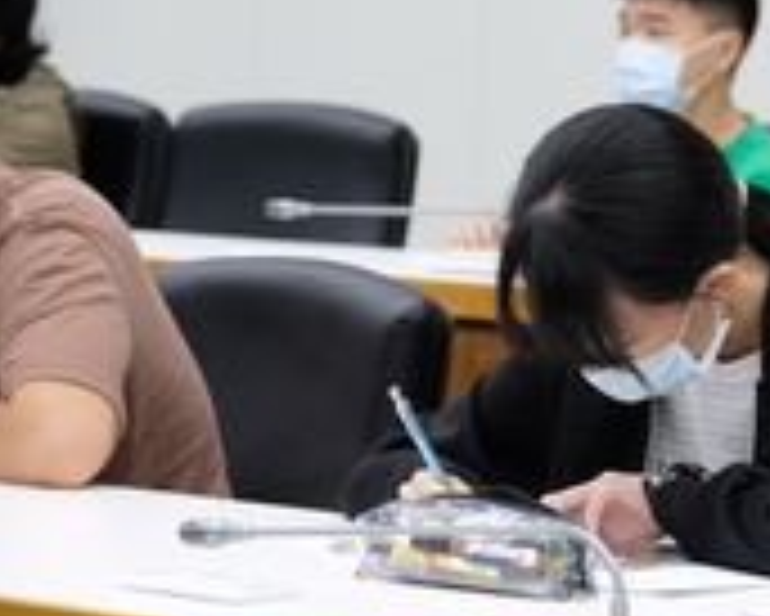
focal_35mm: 182
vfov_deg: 8.5
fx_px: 4150
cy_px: 420
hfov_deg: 10.4
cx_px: 892
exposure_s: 1/125
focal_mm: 55
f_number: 2.8
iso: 1600
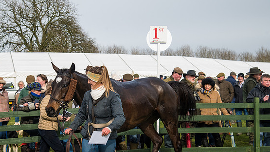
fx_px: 494
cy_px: 96
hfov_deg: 30.5
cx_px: 105
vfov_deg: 17.4
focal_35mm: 69
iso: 400
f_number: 5
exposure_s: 1/640
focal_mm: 52
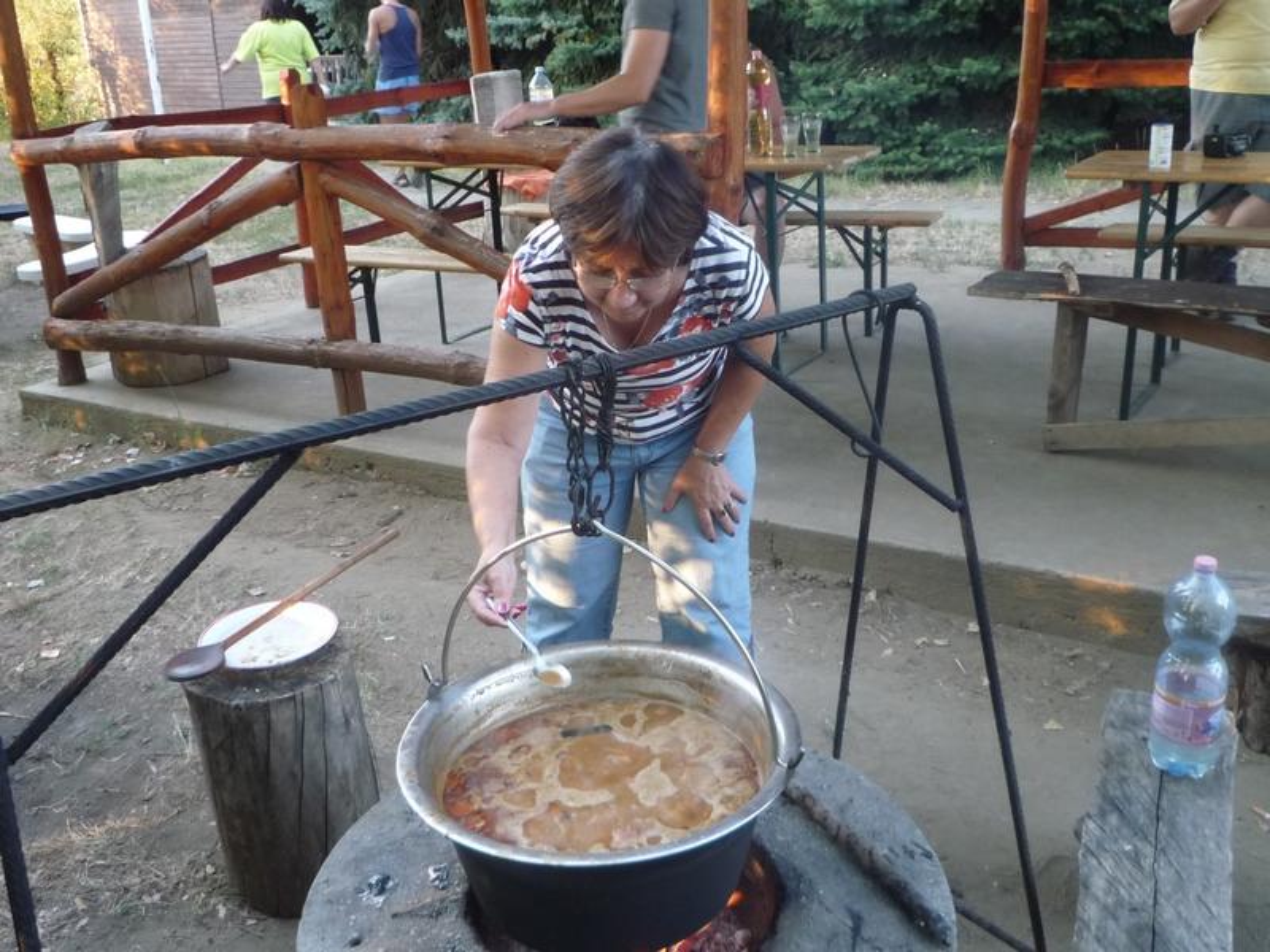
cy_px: 476
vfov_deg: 41.8
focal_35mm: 34
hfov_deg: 54.0
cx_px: 635
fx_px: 1247
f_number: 2.8
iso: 160
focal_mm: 4.4
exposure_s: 1/30
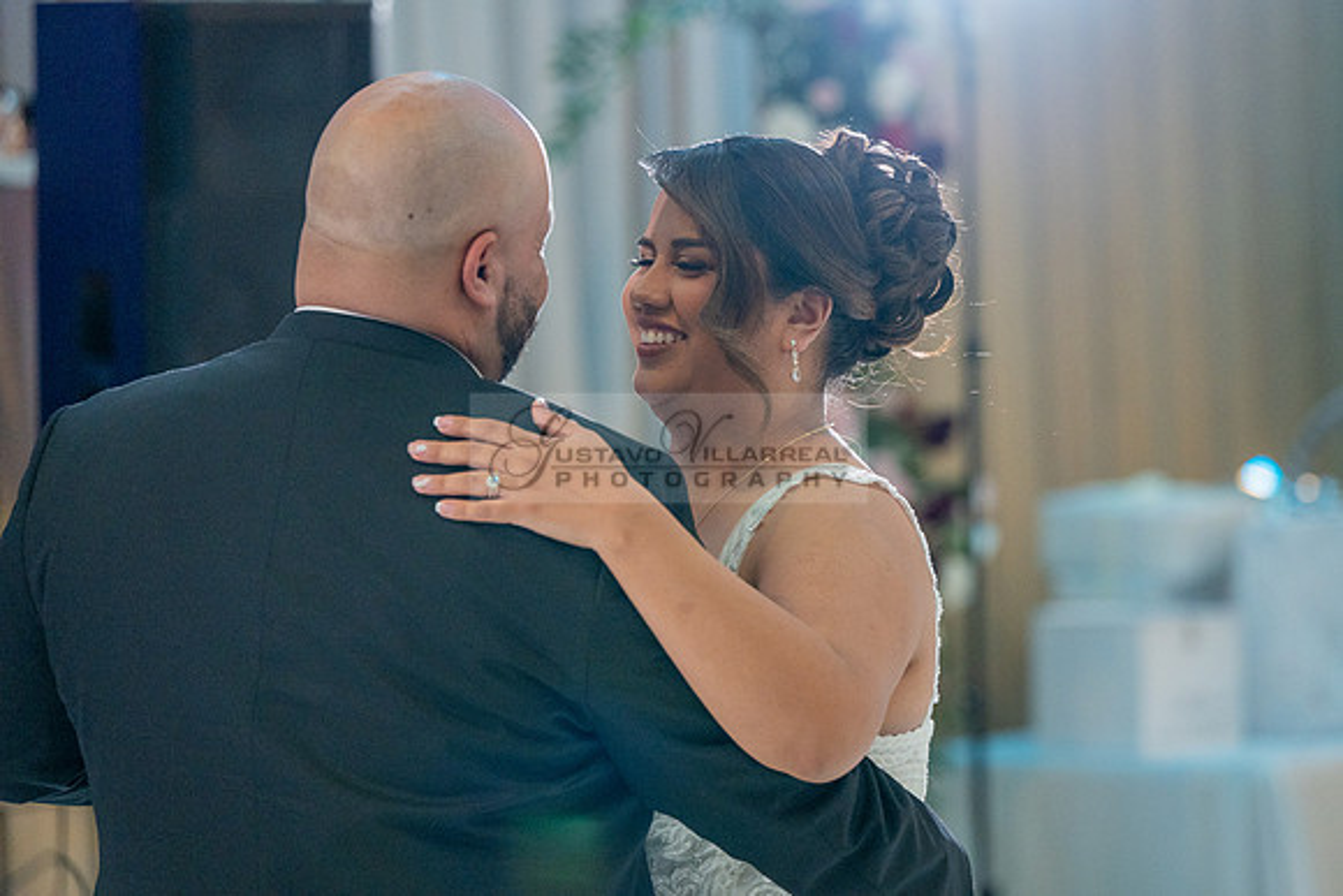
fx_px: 6052
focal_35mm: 162
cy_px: 395
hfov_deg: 12.7
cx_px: 751
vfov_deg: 8.5
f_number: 3.2
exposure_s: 1/200
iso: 1600
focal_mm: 145
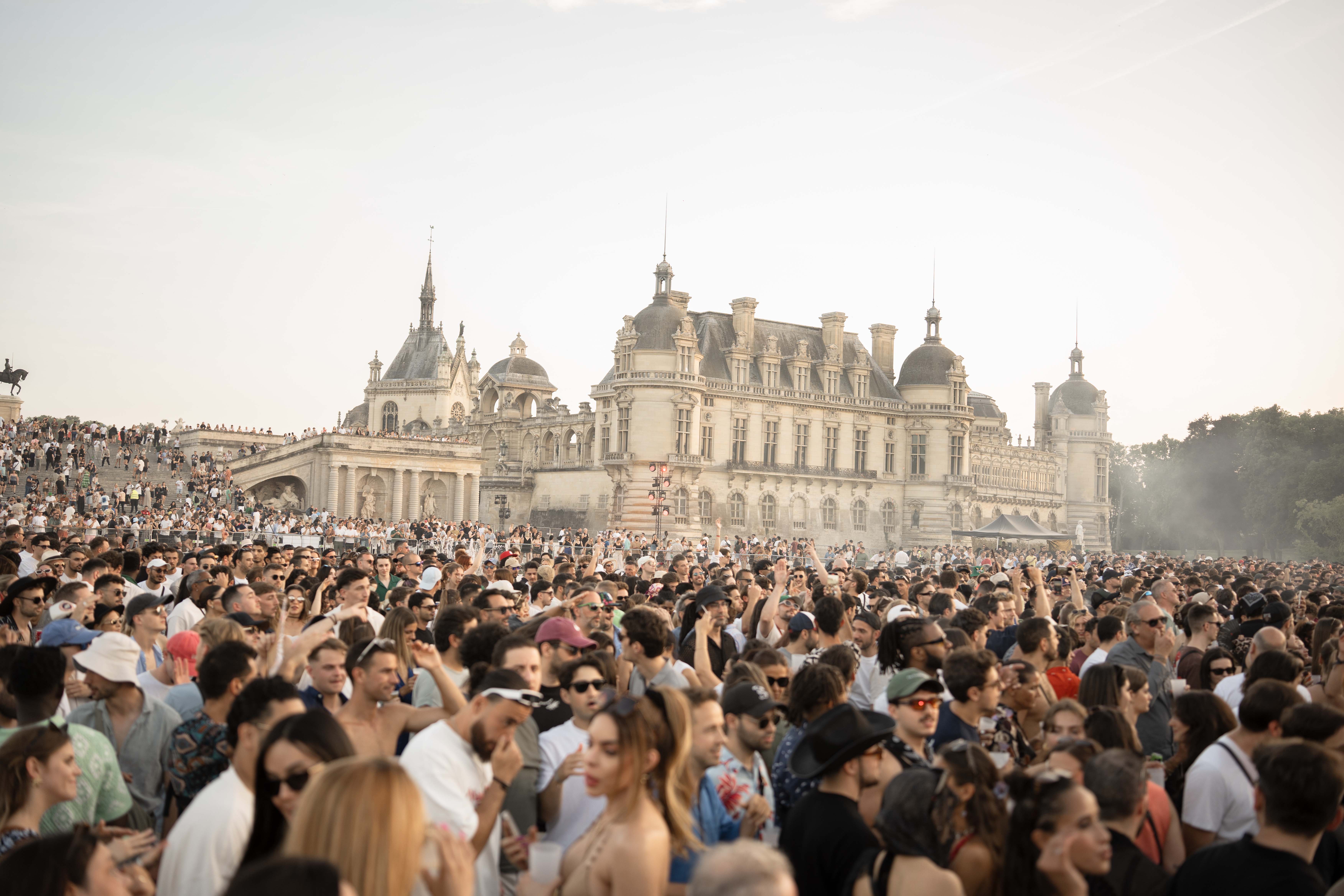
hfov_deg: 54.4
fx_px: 1307
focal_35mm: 35
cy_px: 448
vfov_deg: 37.9
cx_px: 672
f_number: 2
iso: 250
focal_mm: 35
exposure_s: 1/250
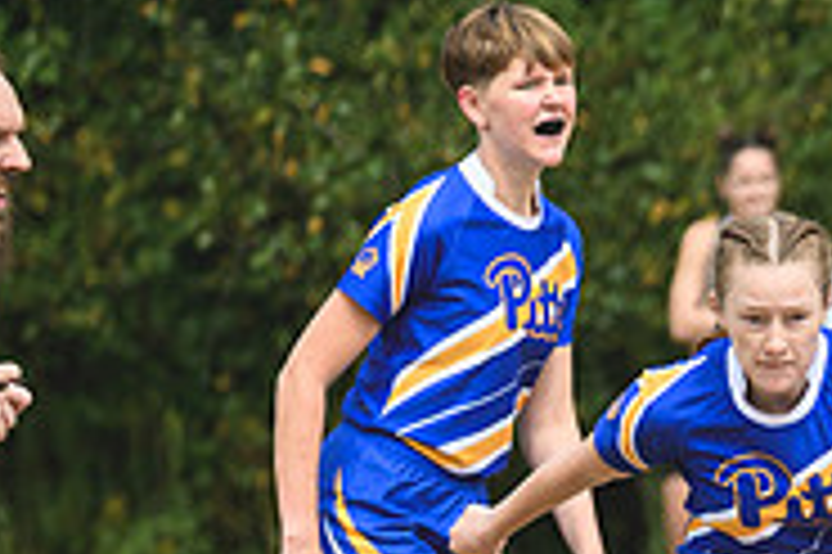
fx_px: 30479
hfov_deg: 1.6
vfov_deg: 1.0
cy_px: 468
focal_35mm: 1320
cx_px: 1282
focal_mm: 280
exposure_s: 1/1000
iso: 280
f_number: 5.6
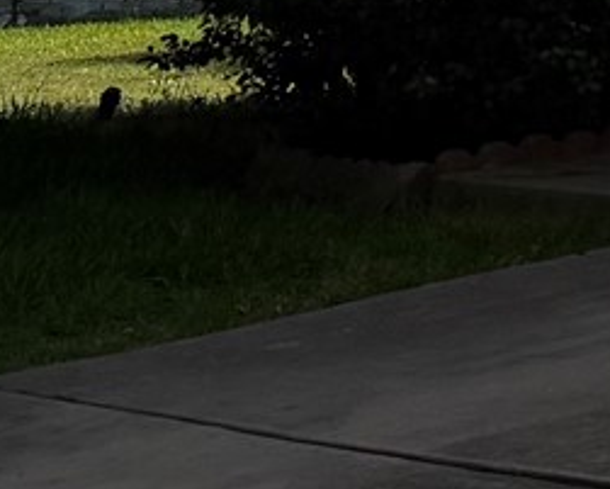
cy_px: -932
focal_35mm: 191
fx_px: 3450
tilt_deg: +11.0
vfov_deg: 7.3
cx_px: 1952
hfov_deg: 8.2
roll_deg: +0.1
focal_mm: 6.76
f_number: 1.78
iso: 125
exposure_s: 1/10309
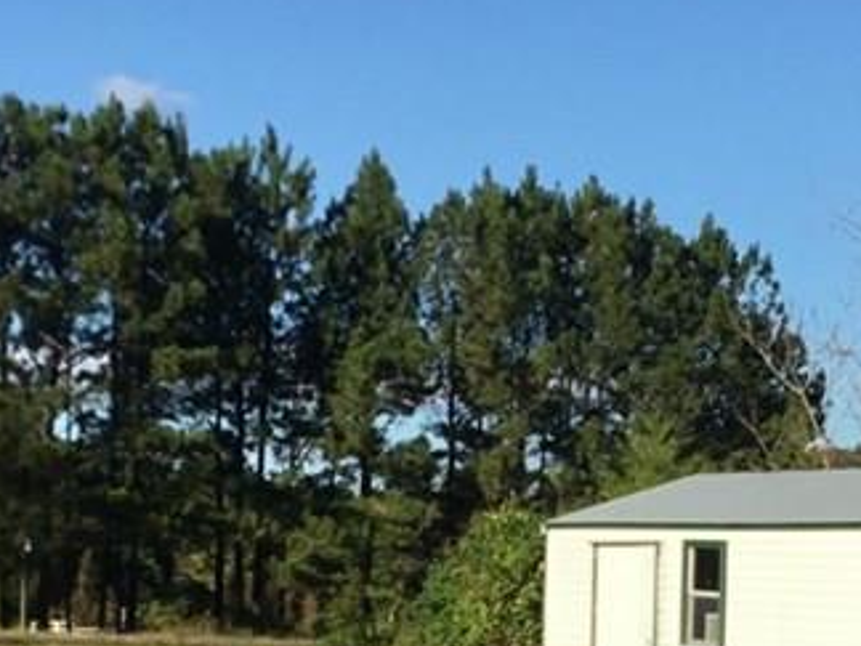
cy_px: 686
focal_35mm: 98
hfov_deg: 19.9
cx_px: 614
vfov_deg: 14.8
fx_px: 2438
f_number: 2.4
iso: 25
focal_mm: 3.3
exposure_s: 1/1567
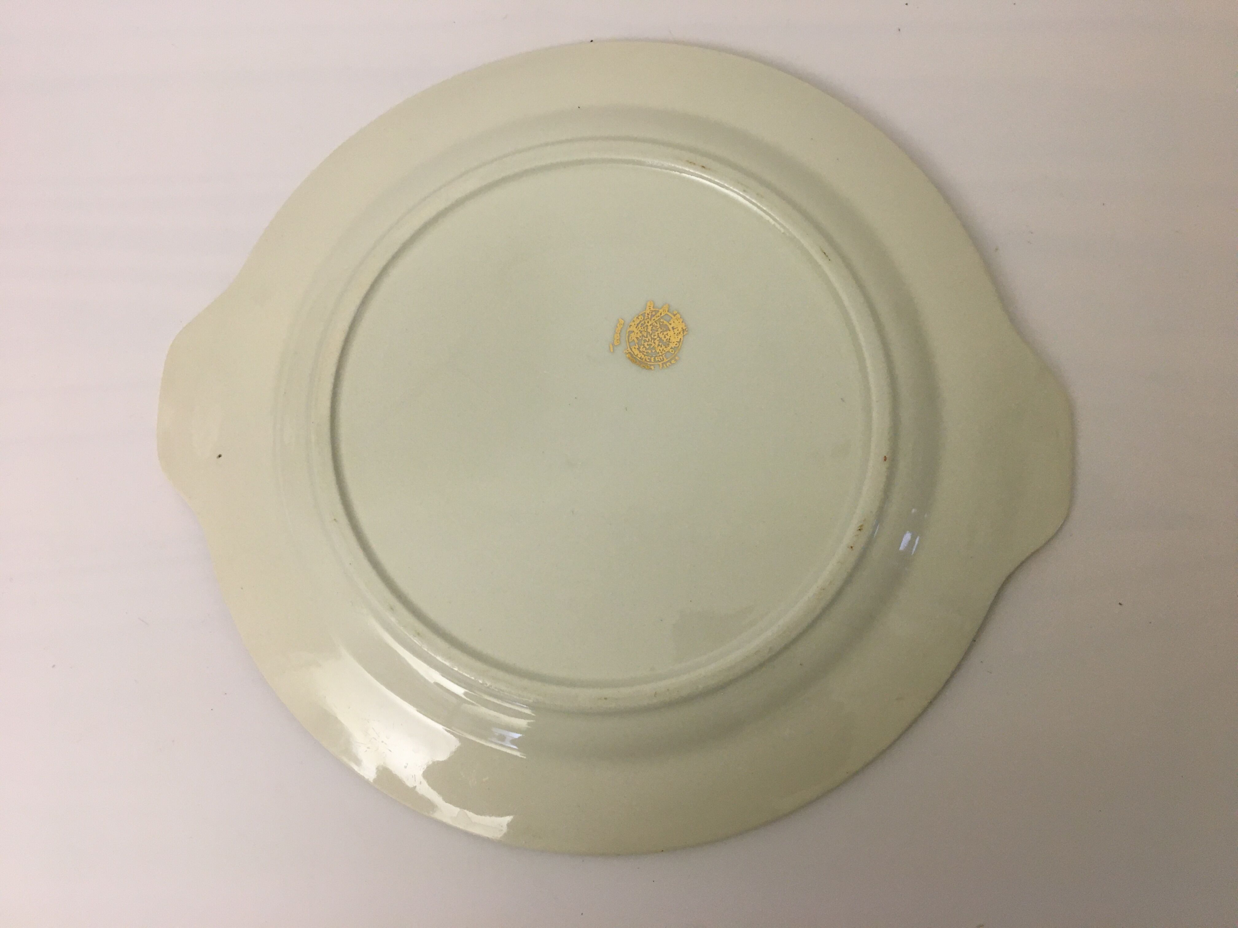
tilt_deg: -78.8
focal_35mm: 29
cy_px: 464
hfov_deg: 61.7
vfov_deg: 48.2
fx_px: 1037
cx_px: 619
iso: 125
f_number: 2.2
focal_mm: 4.15
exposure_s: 1/33
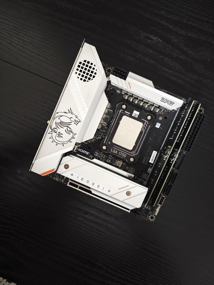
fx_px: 190
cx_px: 107
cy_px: 142
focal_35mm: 23
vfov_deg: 73.9
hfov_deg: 58.9
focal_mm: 6.55
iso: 800
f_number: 1.6
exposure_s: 1/26.8
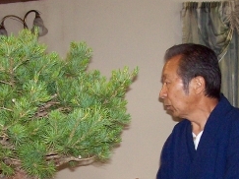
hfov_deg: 22.0
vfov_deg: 16.3
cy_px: 171
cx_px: 100
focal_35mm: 89
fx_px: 614
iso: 140
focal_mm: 6
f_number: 2.7
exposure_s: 1/64
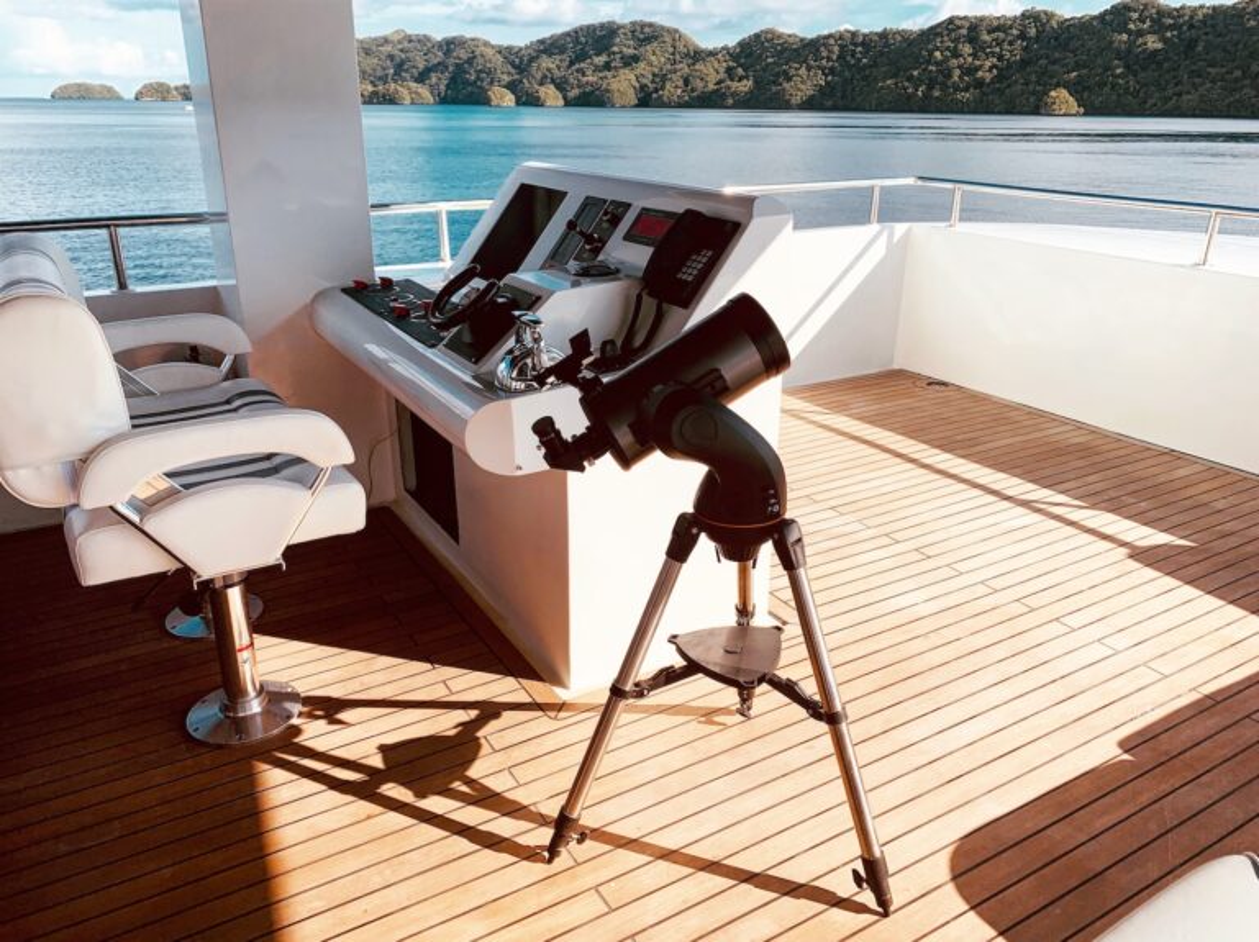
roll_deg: +0.3
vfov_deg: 53.0
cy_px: 471
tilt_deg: -20.4
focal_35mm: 26
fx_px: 945
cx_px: 630
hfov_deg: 67.3
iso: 25
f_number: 1.8
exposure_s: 1/2033
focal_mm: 4.25
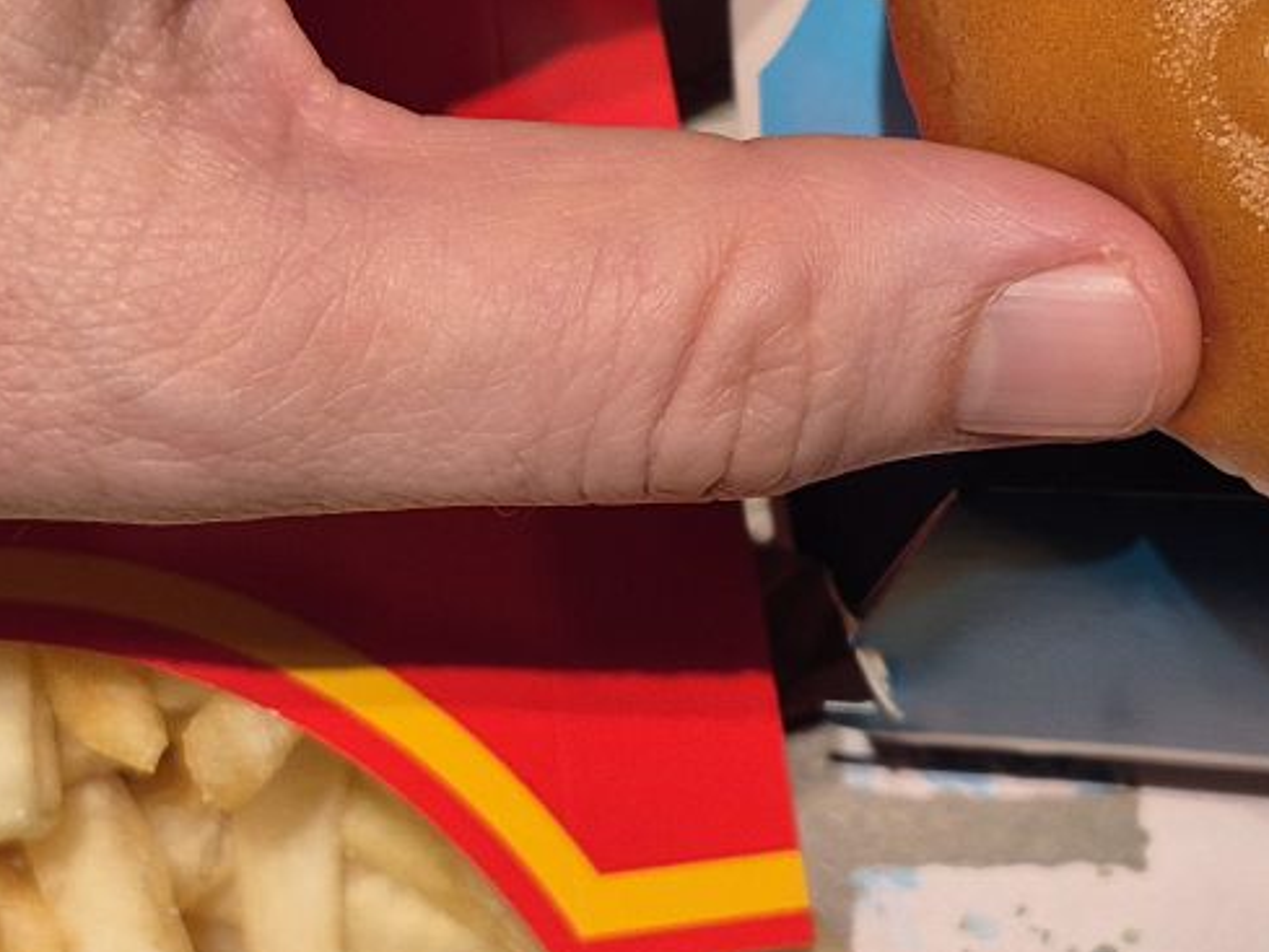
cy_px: 322
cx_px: 698
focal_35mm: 94
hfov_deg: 20.9
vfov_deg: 15.7
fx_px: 3447
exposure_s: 1/100
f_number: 1.8
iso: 64
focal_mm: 5.4
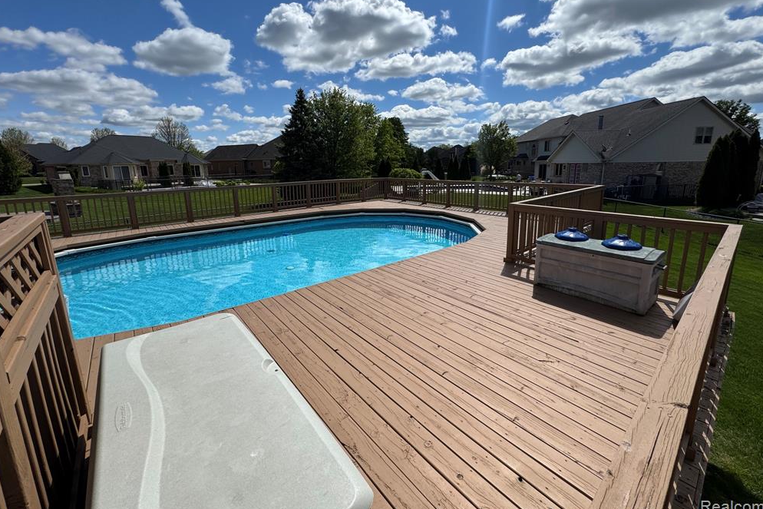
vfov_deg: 77.0
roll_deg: +0.2
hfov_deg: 100.4
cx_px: 385
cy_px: 224
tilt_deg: -11.6
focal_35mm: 15
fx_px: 318
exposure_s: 1/3546
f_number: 2.2
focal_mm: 2.22
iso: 50
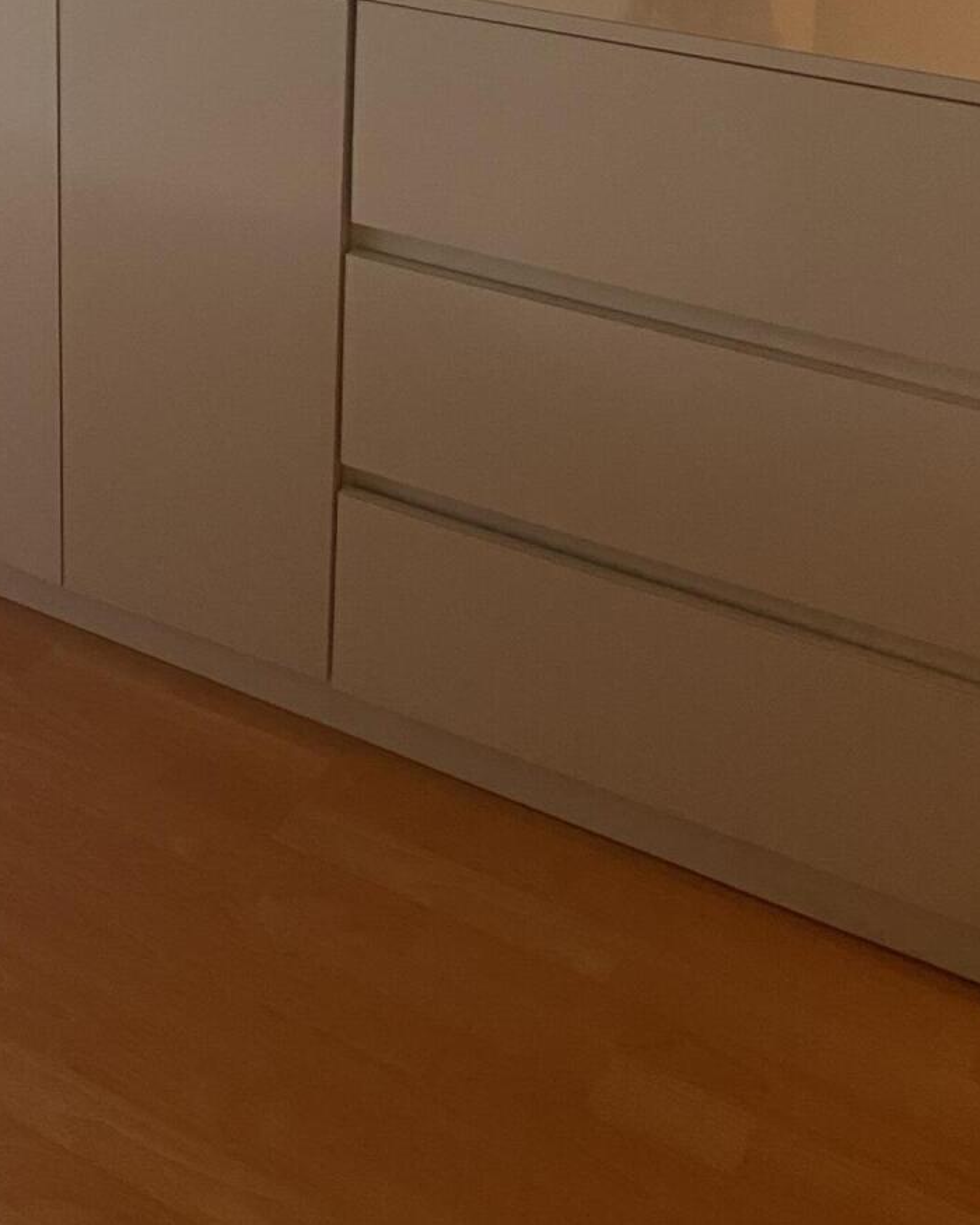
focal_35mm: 58
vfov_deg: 30.3
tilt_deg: -14.8
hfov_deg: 25.3
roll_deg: +1.6
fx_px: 2103
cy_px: 7
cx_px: 71
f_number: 1.8
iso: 250
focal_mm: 4.25
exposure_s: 1/60
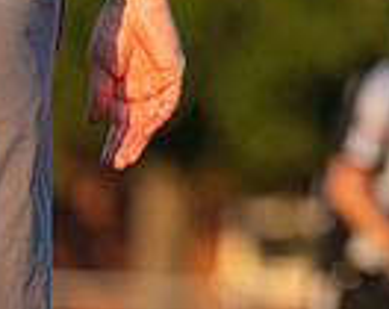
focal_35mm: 1049
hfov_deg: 1.8
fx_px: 12050
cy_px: -352
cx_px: 840
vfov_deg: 1.5
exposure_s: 1/1250
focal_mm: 200
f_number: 2.8
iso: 200
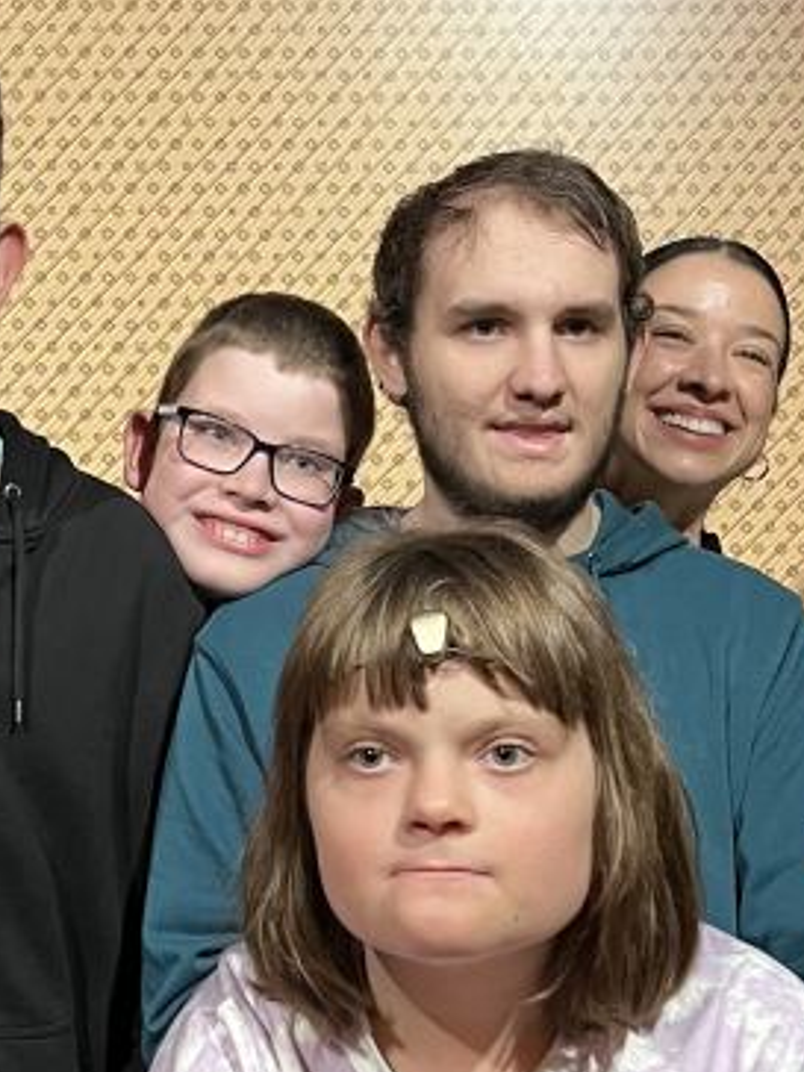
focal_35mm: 81
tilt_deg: +0.3
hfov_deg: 18.1
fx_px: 2508
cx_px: 215
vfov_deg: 24.1
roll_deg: +1.2
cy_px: 667
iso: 400
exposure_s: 1/50
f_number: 1.5
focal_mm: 5.7
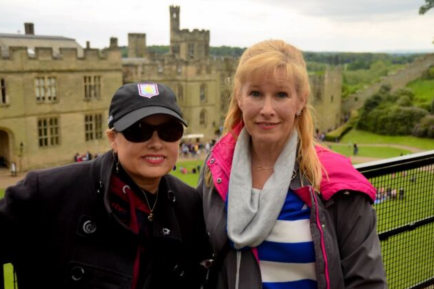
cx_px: 220
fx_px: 537
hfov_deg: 44.0
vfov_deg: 30.2
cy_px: 146
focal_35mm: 45
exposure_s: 1/640
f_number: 4
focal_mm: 29
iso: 200
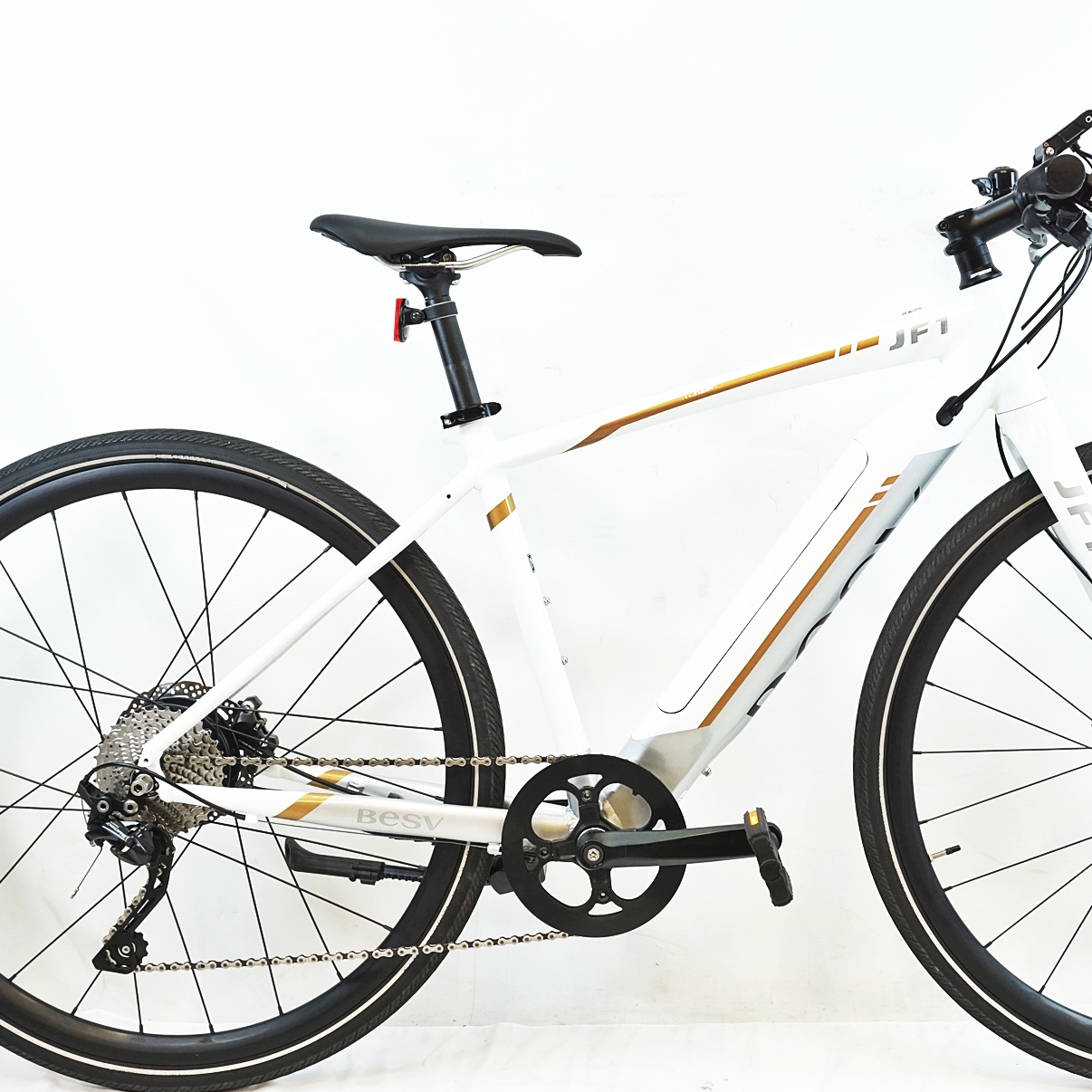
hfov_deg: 36.1
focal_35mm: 47
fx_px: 1666
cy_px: 526
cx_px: 681
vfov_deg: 36.3
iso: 800
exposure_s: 1/50
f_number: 5.6
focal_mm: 23
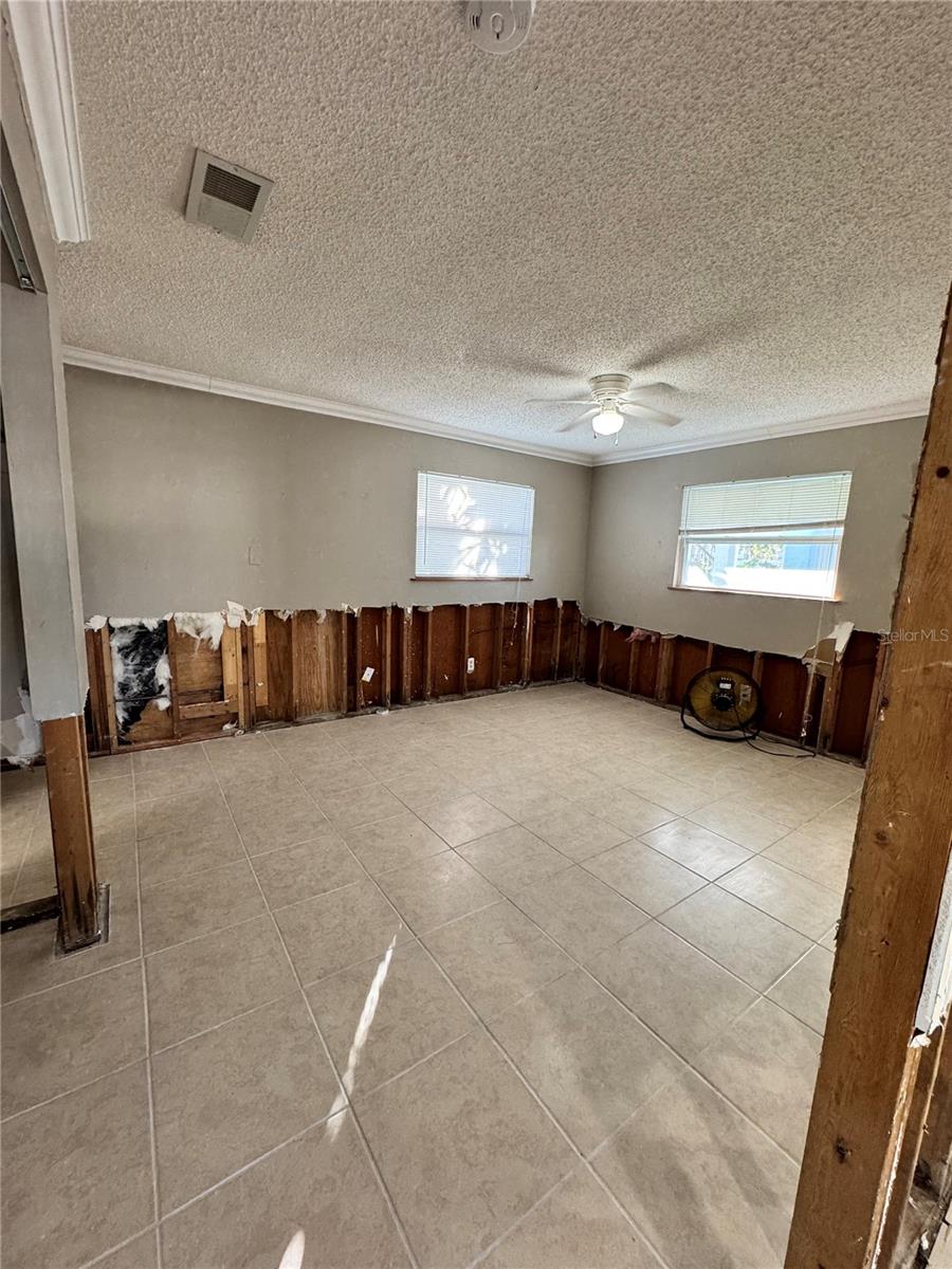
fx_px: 513
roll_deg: -2.2
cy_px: 634
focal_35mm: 14
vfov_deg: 102.1
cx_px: 476
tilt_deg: -9.9
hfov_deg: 85.7
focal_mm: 2.22
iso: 200
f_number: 2.2
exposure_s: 1/60
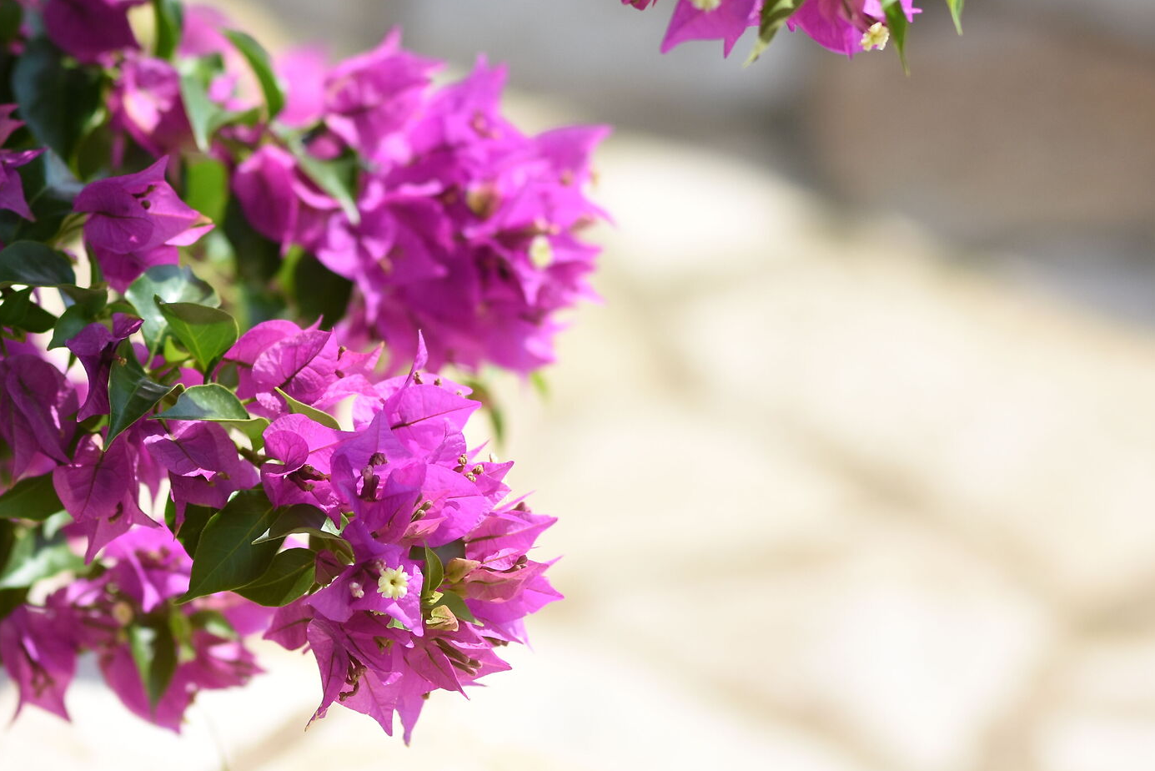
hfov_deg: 9.3
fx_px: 7087
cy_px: 329
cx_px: 324
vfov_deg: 6.2
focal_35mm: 221
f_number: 2
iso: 250
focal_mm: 85
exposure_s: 1/8000
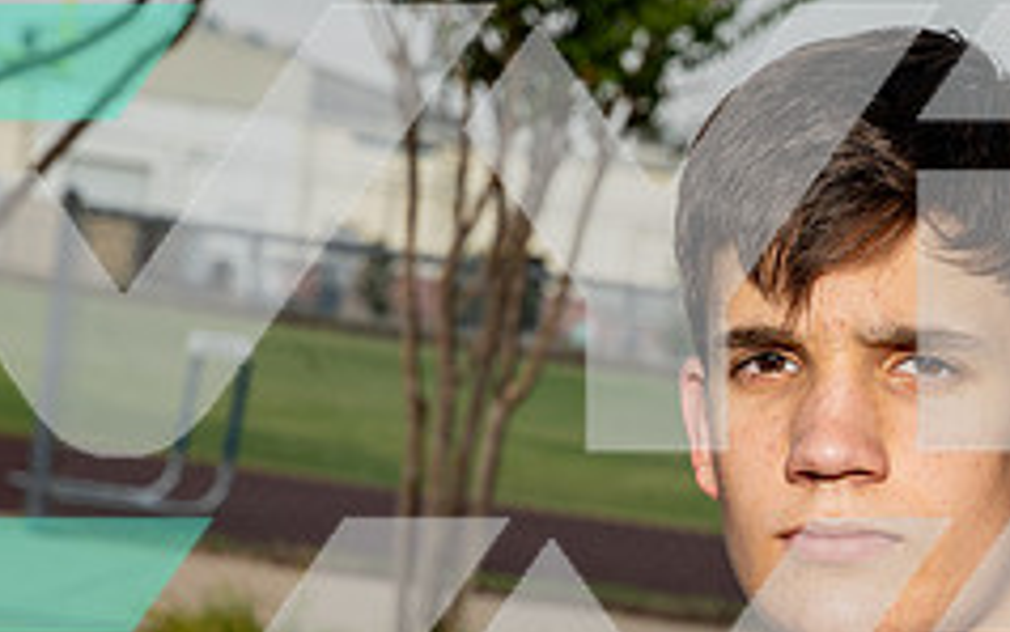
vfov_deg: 7.7
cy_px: 743
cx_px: 839
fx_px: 4654
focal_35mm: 169
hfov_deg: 12.3
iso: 125
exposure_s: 1/250
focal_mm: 65
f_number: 8
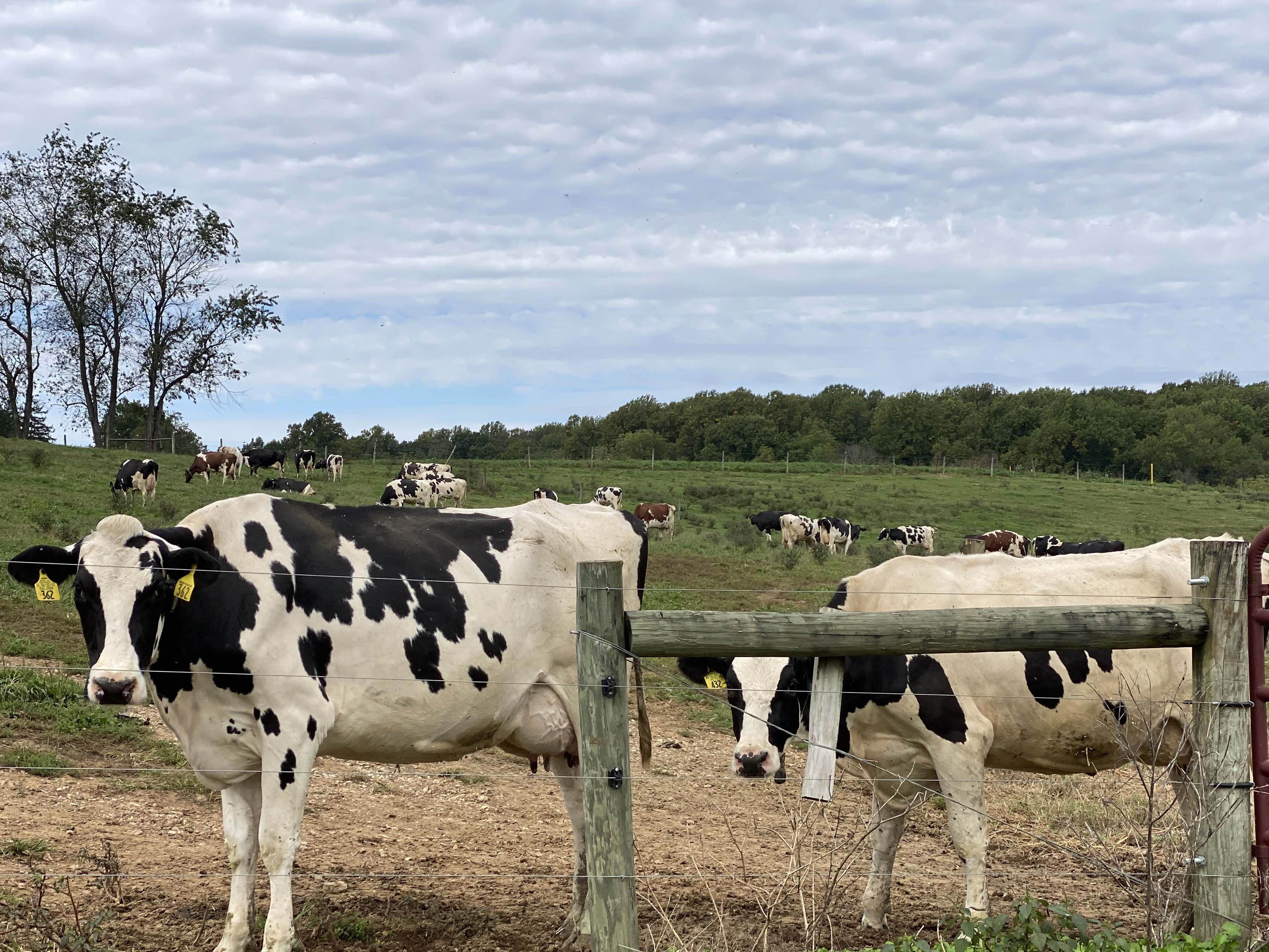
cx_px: 641
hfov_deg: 33.2
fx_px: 2126
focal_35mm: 58
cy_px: 526
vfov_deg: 25.2
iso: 20
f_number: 2
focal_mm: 6
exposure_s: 1/1115
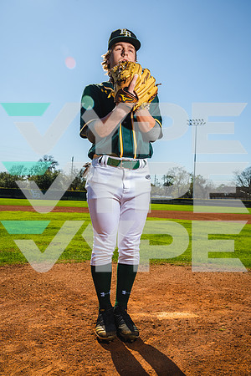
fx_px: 324
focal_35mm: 31
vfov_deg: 60.3
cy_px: 188
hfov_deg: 42.3
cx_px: 126
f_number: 9
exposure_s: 1/125
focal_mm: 31
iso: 100
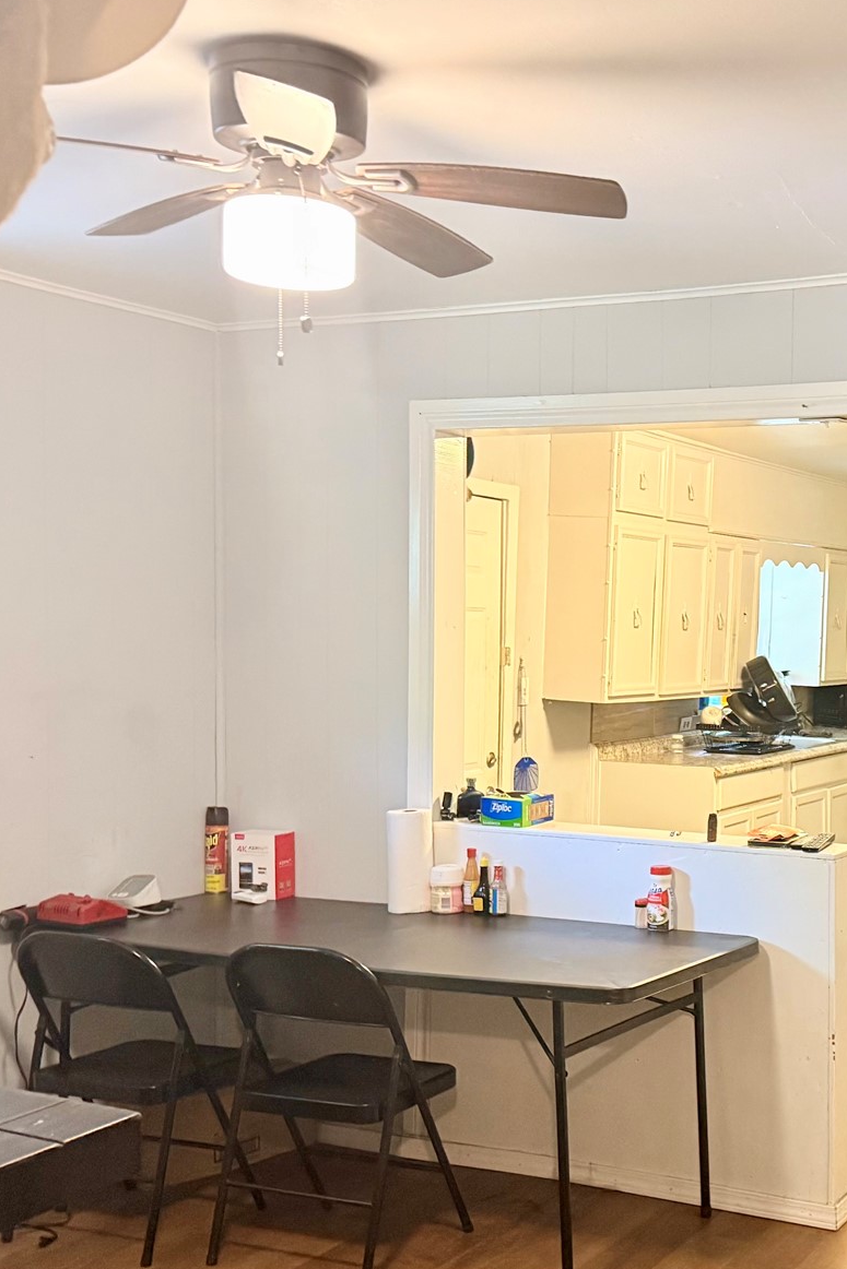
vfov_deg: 44.3
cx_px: 748
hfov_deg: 29.4
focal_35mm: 44
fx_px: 1552
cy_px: 752
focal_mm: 6.76
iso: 500
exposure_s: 1/60
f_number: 1.78
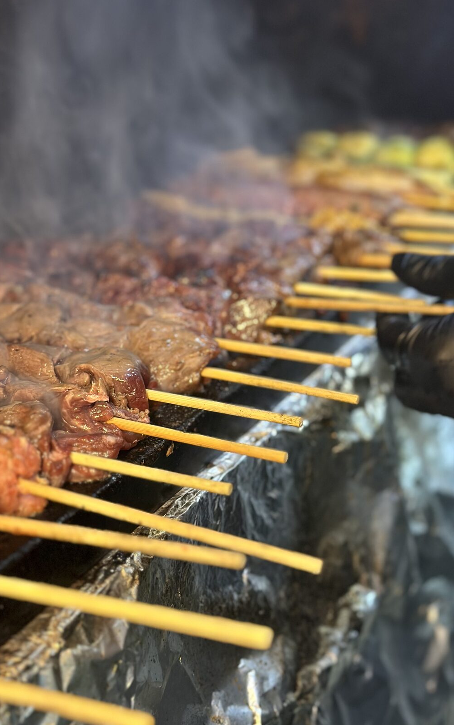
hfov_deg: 25.3
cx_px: 210
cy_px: 362
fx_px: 1009
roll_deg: -1.5
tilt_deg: -21.0
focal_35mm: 51
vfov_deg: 39.6
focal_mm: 6.86
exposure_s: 1/40
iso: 320
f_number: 1.78
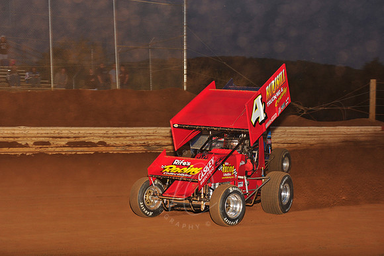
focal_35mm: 86
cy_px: 128
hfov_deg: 23.7
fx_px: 917
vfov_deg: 15.9
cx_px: 192
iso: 800
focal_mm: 86
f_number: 6.3
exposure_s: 1/320
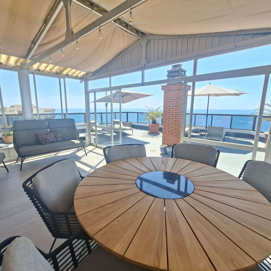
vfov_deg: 87.4
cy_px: 137
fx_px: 142
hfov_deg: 87.4
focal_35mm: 16
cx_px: 132
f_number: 2.2
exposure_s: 1/400
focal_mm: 1.74
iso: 40
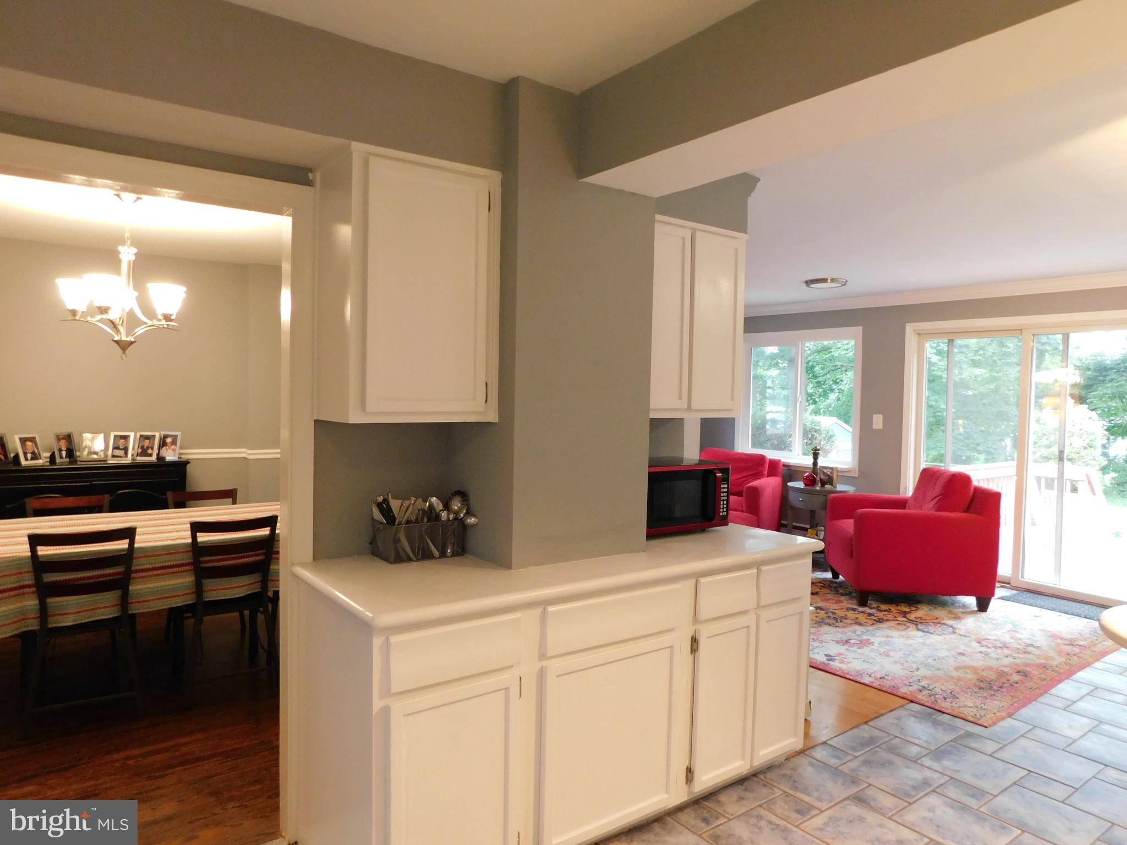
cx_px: 564
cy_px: 422
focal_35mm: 23
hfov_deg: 73.9
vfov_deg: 58.9
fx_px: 749
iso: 400
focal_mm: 4
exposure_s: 1/25
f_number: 3
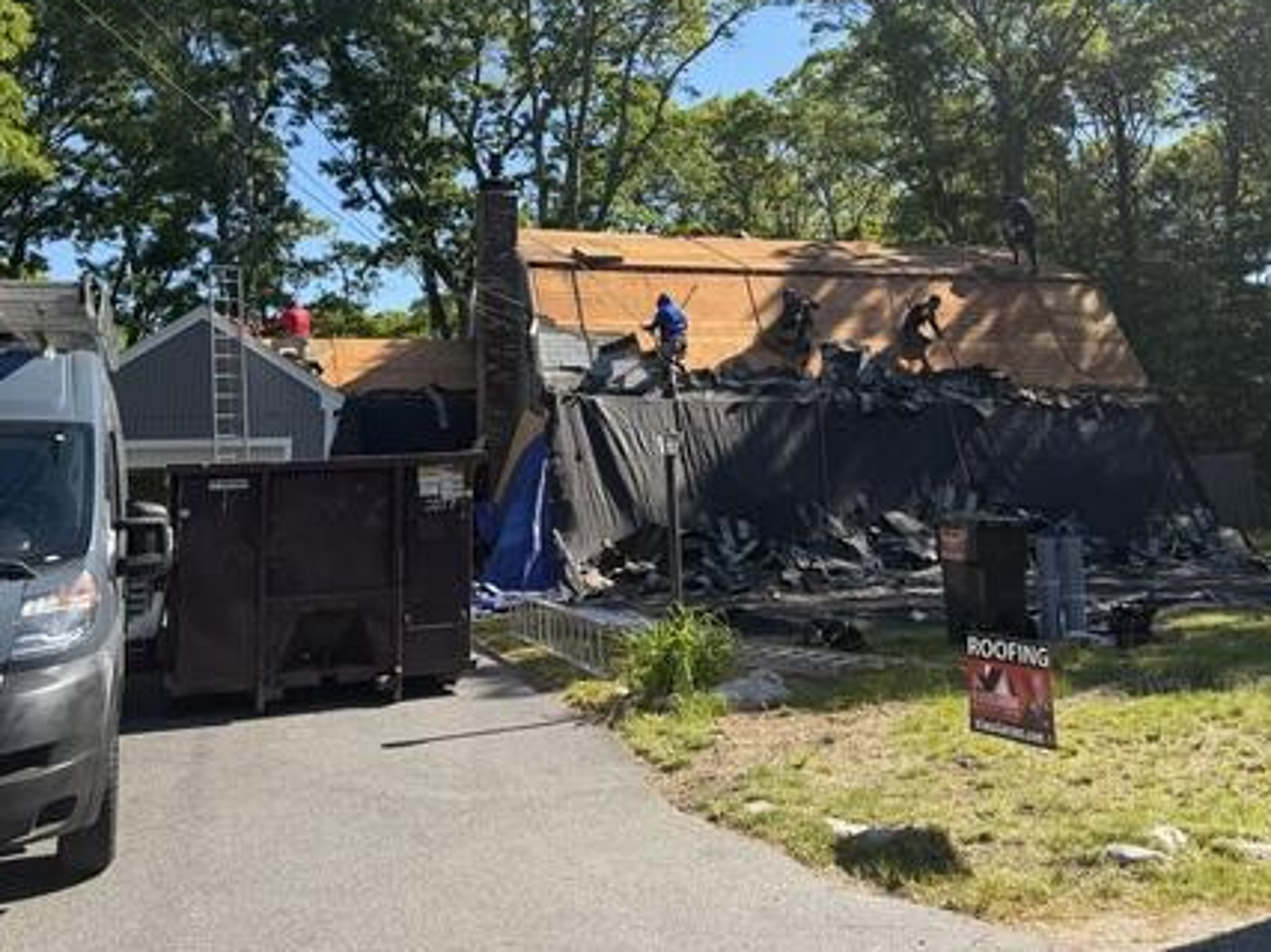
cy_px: 241
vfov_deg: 38.6
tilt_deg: +11.6
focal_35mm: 36
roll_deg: +1.2
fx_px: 1321
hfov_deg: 51.3
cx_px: 691
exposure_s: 1/2169
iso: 80
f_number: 1.78
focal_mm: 6.76
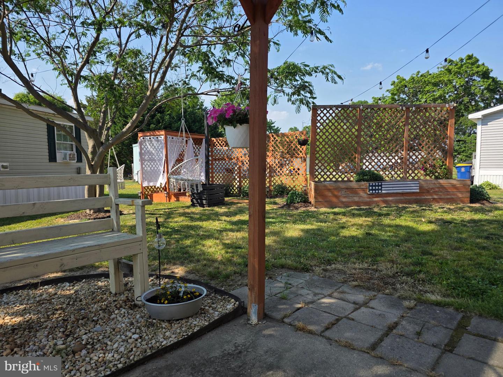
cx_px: 252
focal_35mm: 23
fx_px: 334
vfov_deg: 58.9
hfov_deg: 73.9
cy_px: 188
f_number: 1.7
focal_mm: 6.3
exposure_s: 1/2953
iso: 80
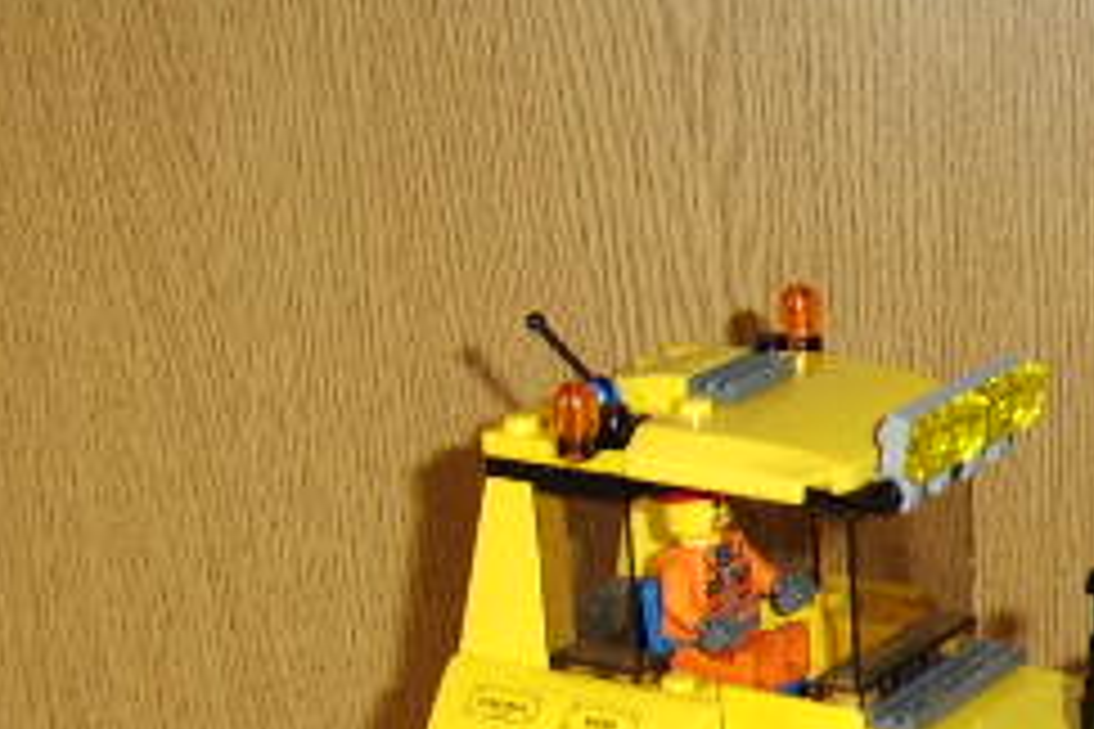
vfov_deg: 15.3
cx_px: 1017
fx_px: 2583
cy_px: 954
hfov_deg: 23.2
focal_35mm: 85
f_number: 2.7
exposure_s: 1/30
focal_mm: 8.13
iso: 200
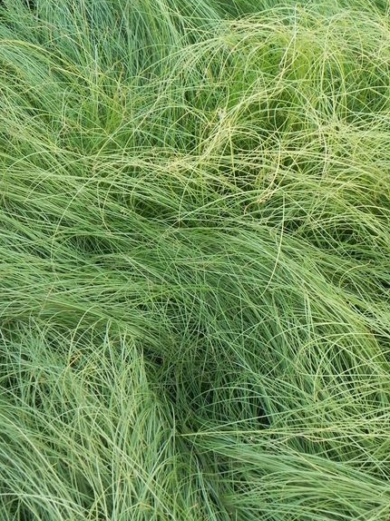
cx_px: 213
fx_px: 1383
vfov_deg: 21.3
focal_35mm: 92
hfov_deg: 16.0
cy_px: 222
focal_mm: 11.8
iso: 160
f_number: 4
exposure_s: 1/50
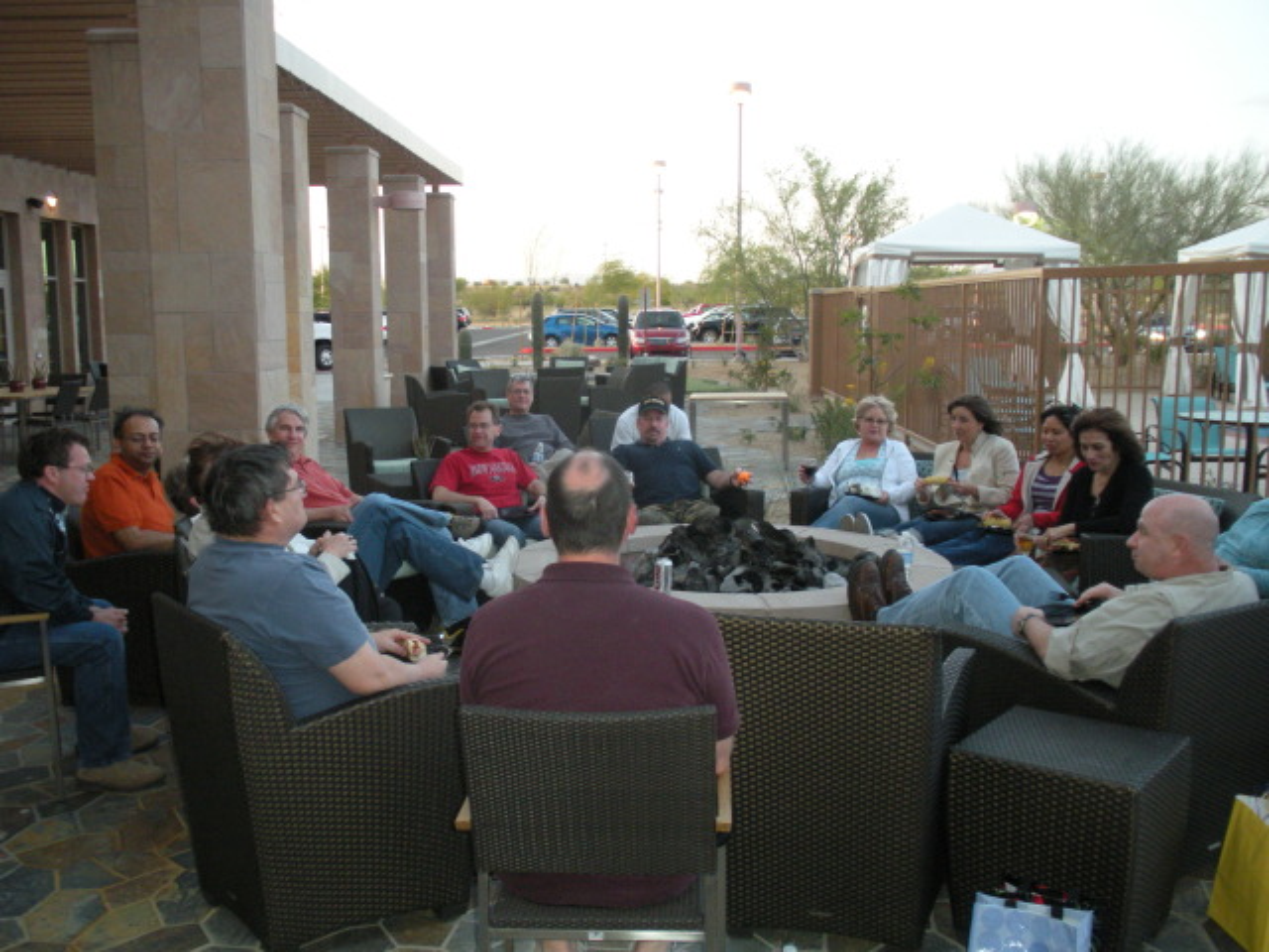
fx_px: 1320
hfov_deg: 51.4
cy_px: 476
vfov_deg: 39.7
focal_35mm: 36
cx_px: 634
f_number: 3.5
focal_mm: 6.3
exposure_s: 1/48.2
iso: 284
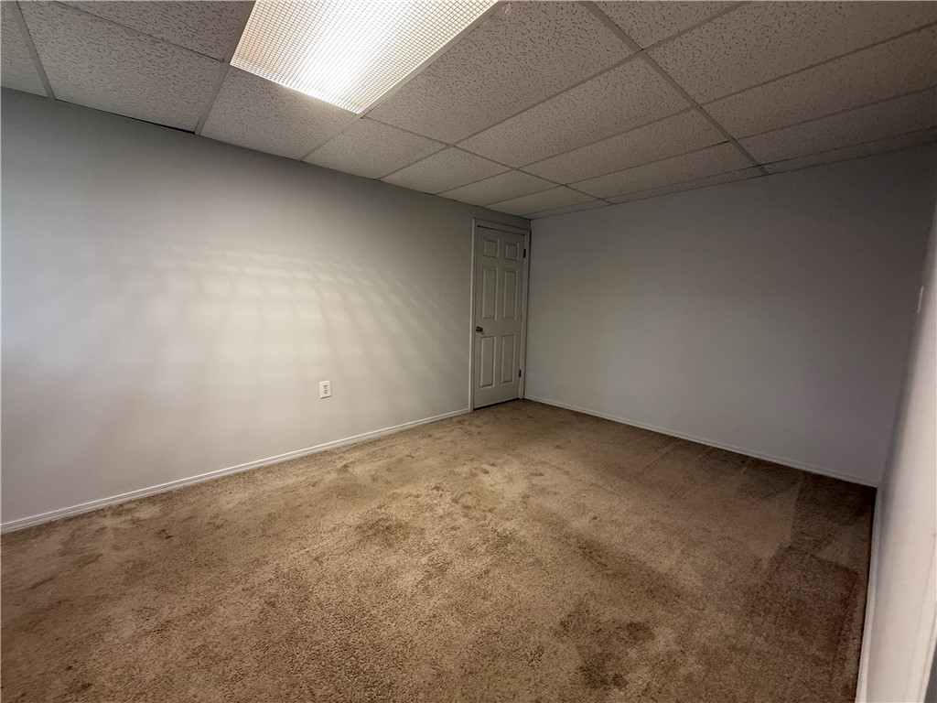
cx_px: 468
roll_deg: -0.7
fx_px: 379
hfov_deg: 102.1
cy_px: 352
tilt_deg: -7.3
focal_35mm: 14
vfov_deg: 85.7
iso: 200
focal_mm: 2.22
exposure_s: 1/60
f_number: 2.2
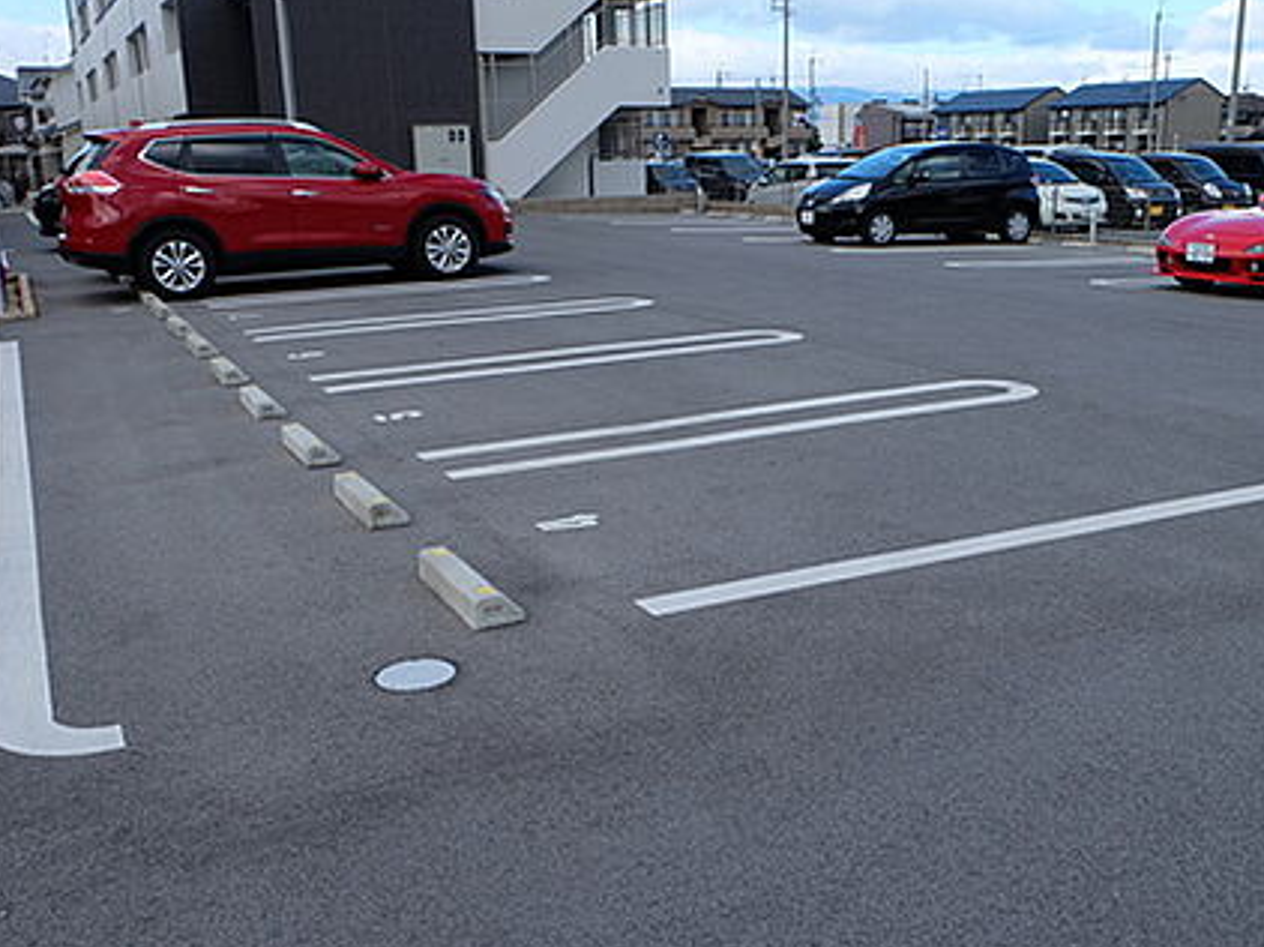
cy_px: 524
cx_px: 695
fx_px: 1277
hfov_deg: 52.6
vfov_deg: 40.6
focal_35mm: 35
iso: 400
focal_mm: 16
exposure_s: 1/350
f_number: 8
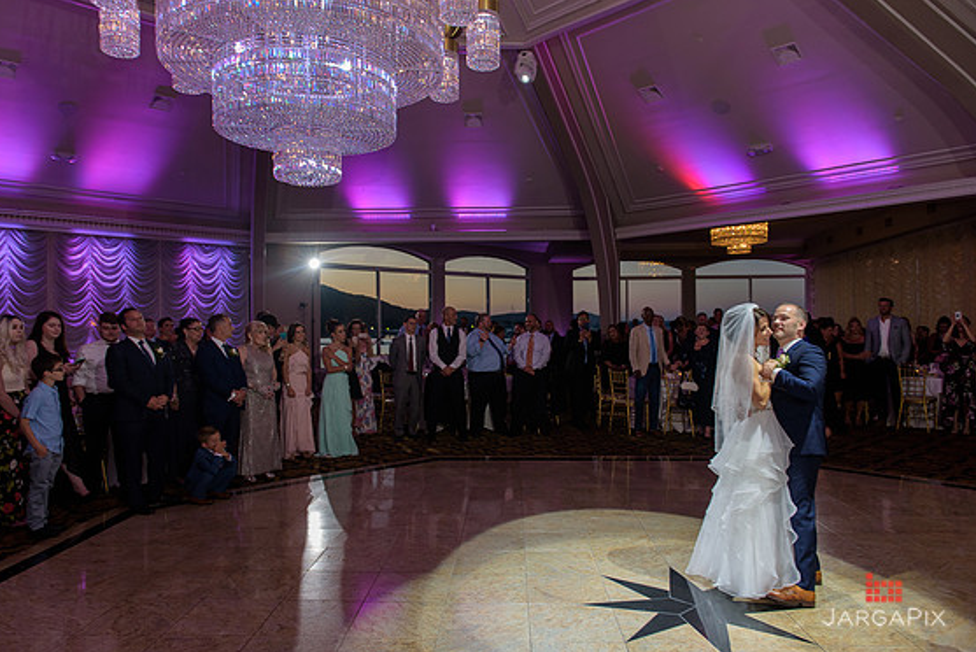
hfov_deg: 71.5
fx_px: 678
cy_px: 325
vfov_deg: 51.3
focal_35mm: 25
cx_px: 482
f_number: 3.2
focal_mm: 24
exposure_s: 1/125
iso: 640
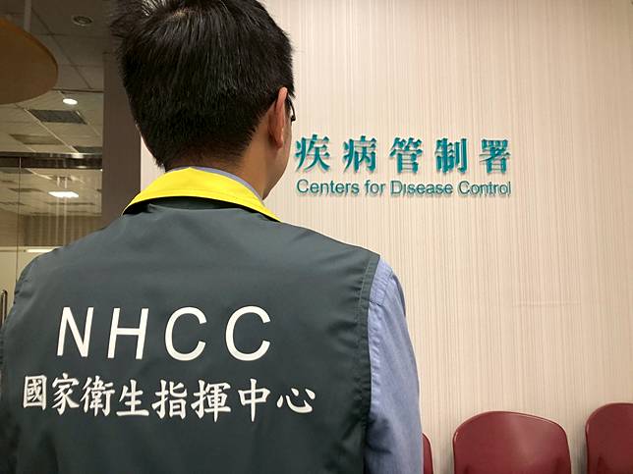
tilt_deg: +3.3
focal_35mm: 28
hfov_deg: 63.4
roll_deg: +0.2
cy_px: 237
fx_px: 512
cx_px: 316
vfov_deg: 49.7
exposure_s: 1/17
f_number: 1.8
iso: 40
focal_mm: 3.99
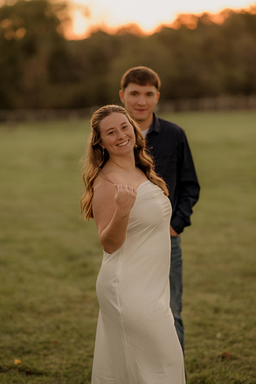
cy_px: 190
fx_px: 929
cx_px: 129
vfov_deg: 23.4
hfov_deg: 15.7
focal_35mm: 87
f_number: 1.8
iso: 100
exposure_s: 1/125
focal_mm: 85
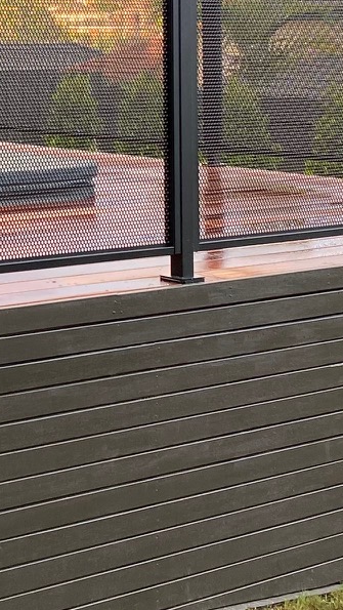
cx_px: -123
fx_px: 1551
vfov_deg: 21.4
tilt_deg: +1.1
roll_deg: -0.3
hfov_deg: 12.2
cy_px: -8
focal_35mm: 96
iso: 40
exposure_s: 1/122
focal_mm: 4.25
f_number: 1.8
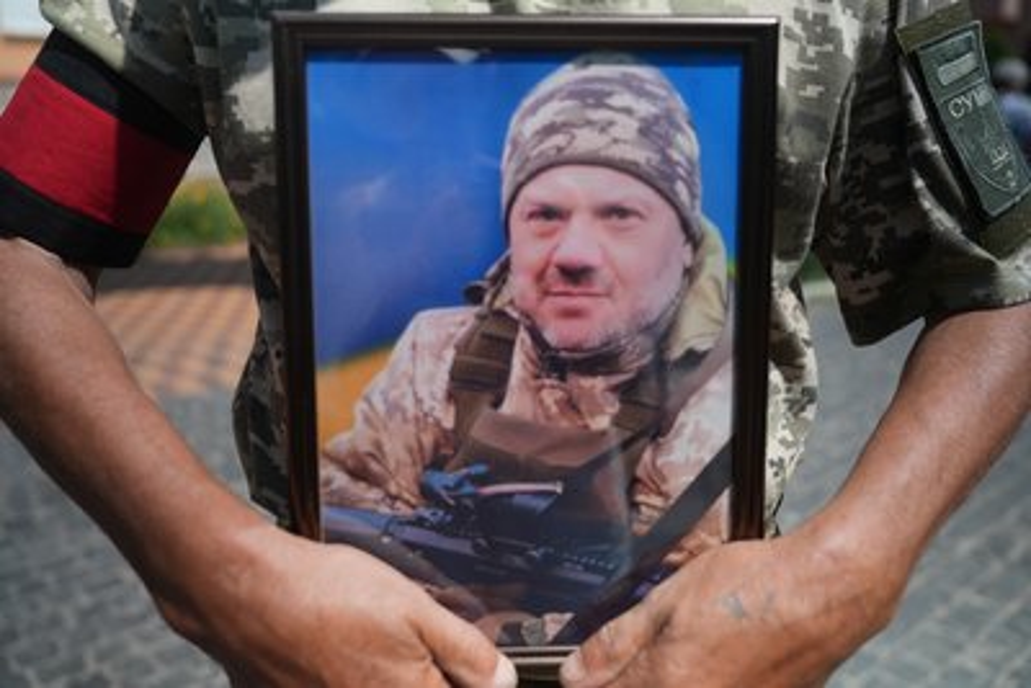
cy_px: 344
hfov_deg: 61.9
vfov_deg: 43.6
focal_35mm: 30
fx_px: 859
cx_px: 516
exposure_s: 1/100
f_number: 2.8
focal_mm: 30
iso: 250
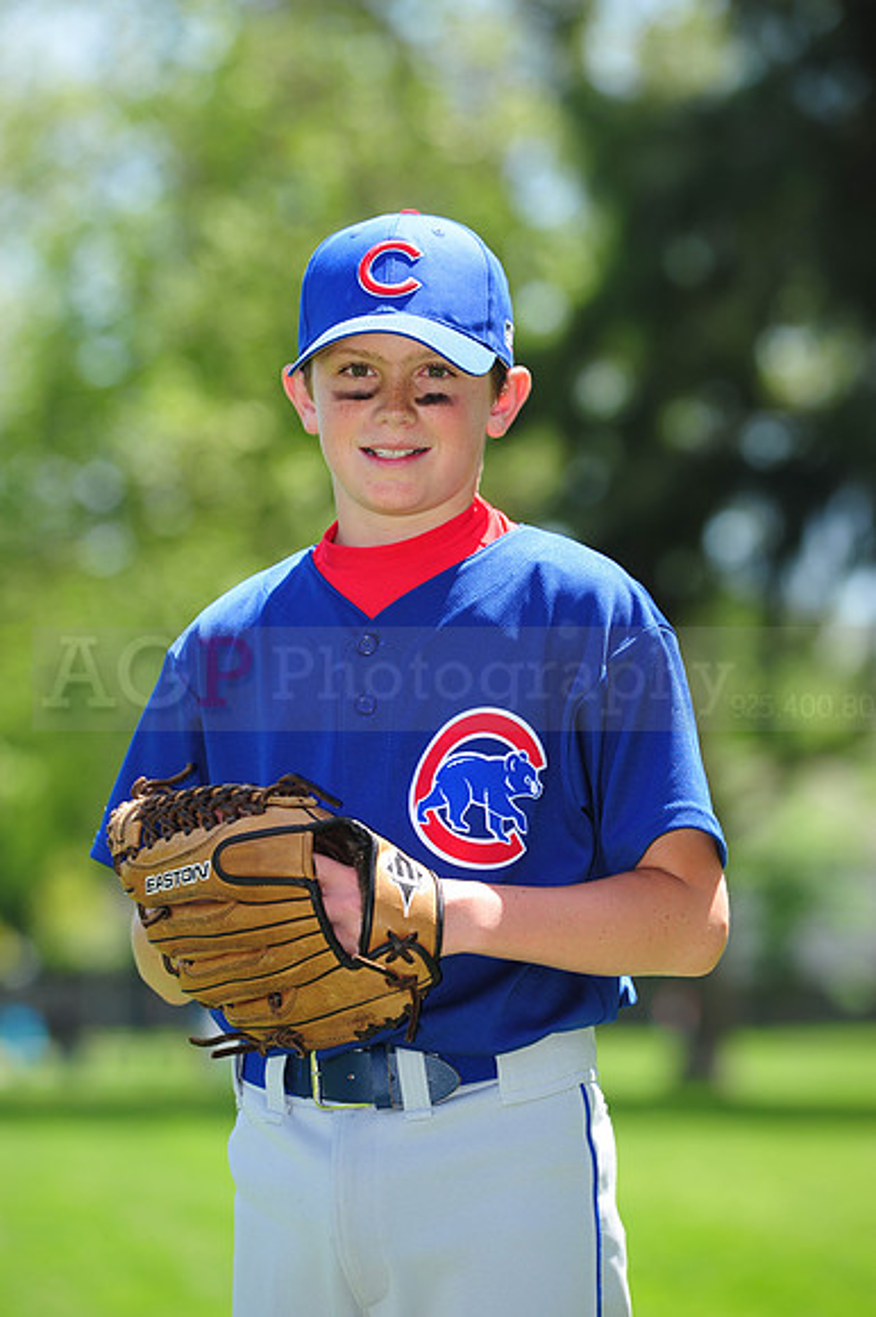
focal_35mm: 200
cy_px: 658
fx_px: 7308
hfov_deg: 6.9
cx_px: 438
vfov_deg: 10.3
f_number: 5.6
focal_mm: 200
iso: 200
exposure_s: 1/320
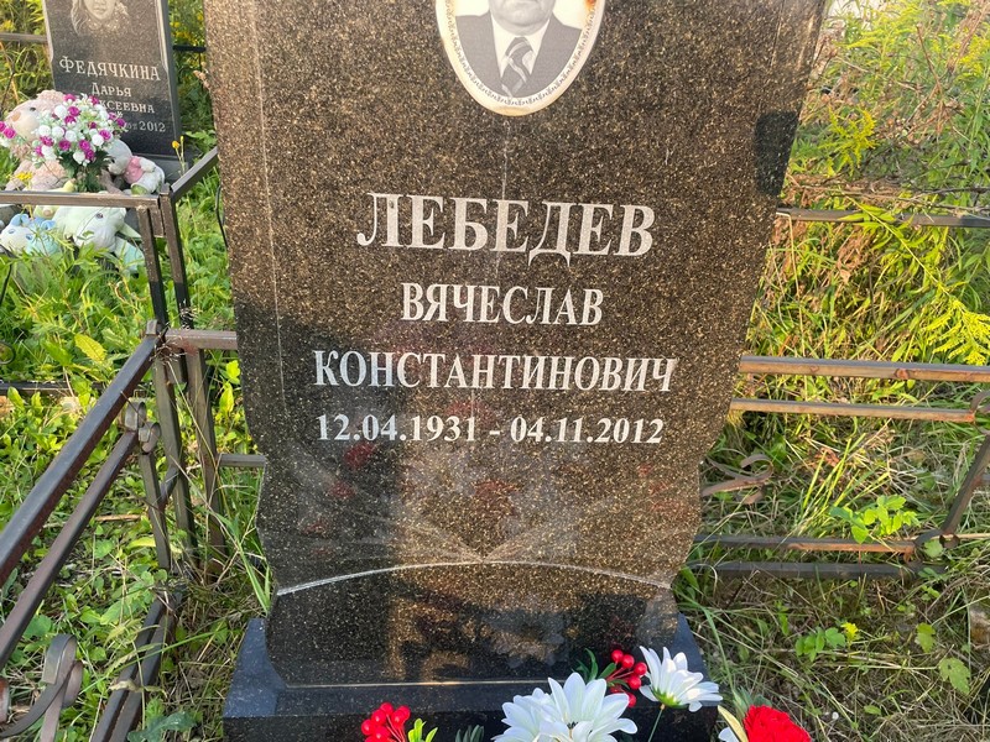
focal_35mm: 26
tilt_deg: -35.0
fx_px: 744
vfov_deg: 53.1
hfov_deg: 67.3
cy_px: 371
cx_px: 495
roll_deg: -8.5
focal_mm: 4.2
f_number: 1.6
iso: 32
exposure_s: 1/206
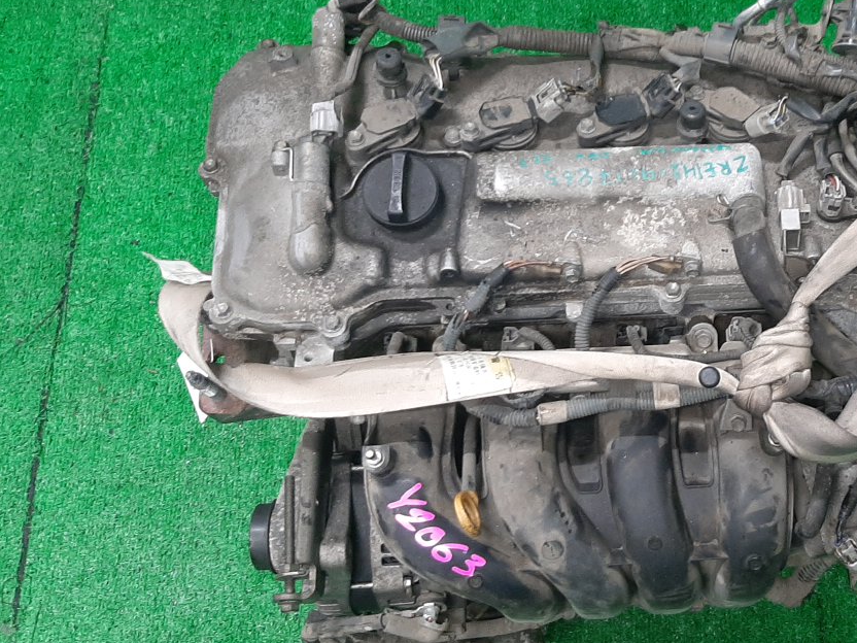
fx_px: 1114
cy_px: 313
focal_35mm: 45
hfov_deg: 40.7
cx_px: 658
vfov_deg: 32.2
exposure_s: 1/50
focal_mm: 3.93
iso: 163
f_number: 1.7
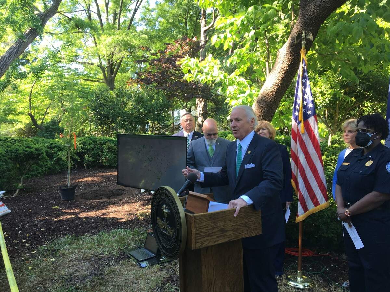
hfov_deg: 61.7
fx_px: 327
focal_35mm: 29
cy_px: 146
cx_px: 195
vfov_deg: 48.2
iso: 32
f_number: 2.2
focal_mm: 4.15
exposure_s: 1/120
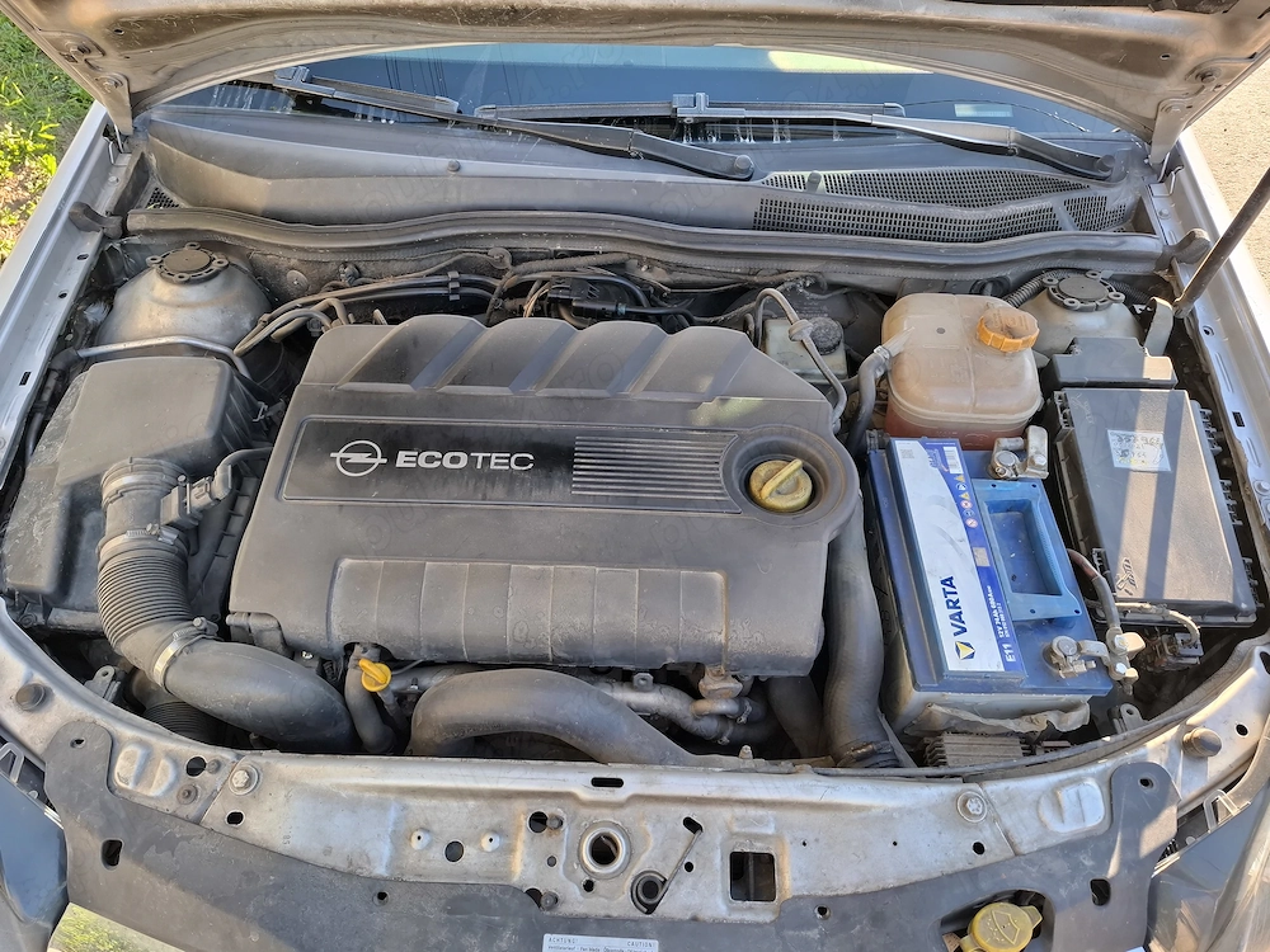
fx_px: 844
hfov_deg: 73.9
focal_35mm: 23
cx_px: 635
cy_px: 476
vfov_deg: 58.9
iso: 50
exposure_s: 1/102
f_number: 1.8
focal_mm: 5.54
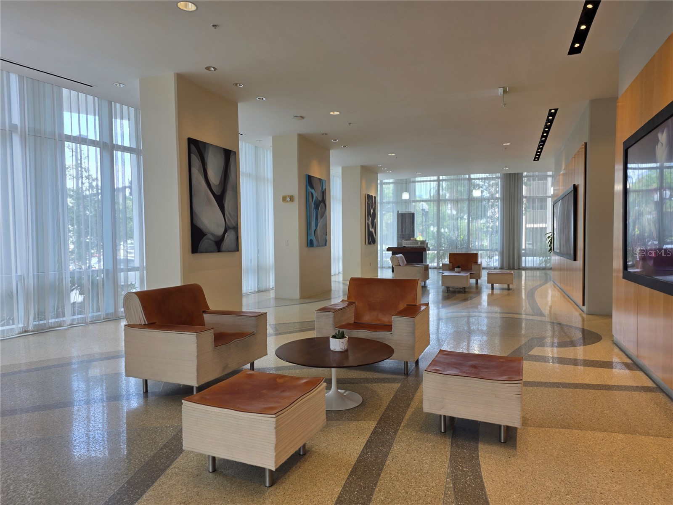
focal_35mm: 23
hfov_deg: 73.9
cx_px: 336
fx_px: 447
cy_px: 252
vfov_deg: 58.9
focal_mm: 6.3
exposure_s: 1/120
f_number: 1.7
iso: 32
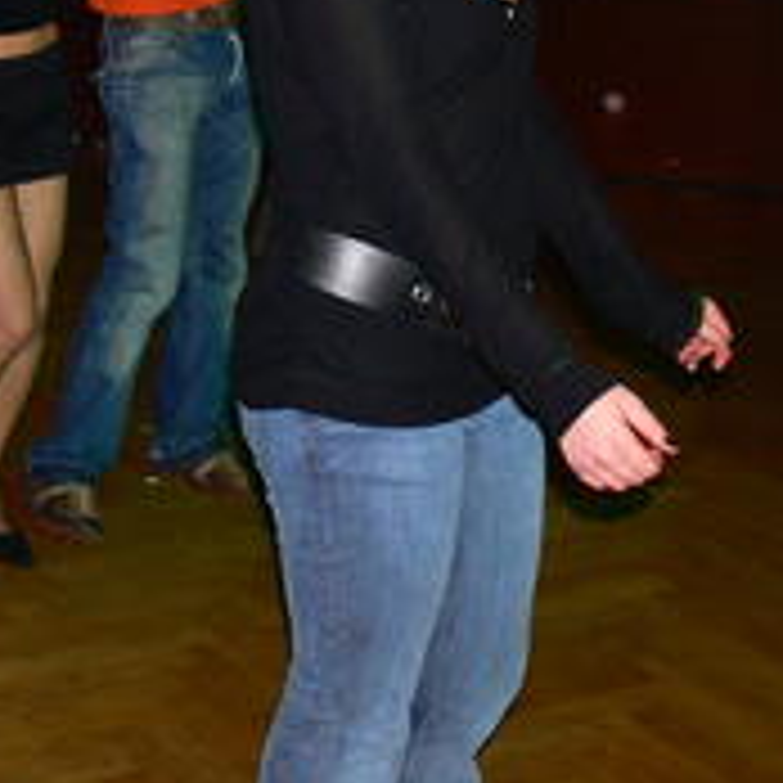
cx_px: -202
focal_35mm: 84
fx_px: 2150
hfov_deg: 19.2
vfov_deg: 20.1
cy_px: 45
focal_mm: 7.4
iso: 100
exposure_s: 1/30
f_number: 2.8
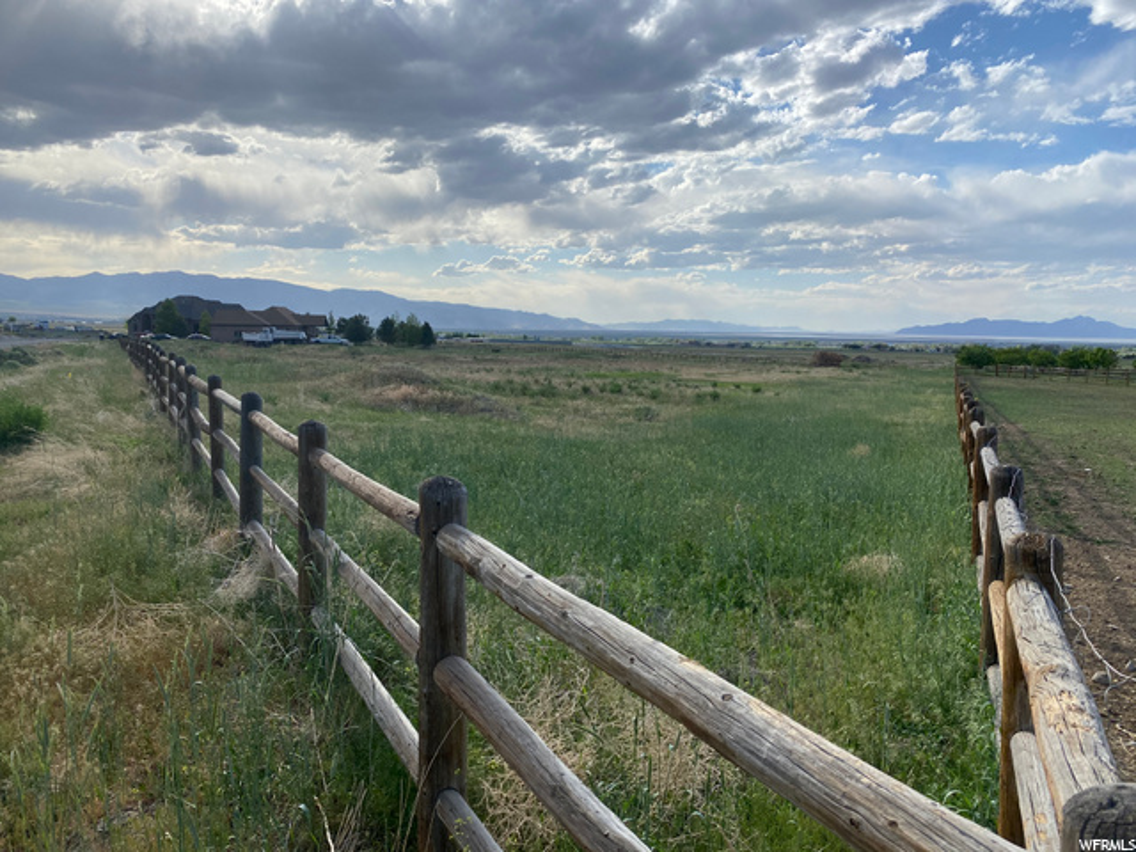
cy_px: 426
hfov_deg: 67.3
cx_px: 568
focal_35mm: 26
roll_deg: -0.8
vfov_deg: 53.1
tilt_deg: -8.0
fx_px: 853
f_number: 1.8
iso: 32
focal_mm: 4.25
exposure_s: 1/4274
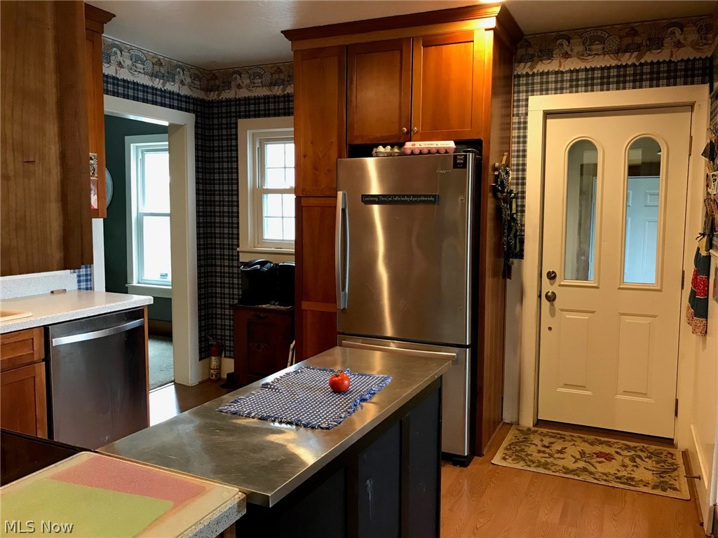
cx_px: 359
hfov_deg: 63.4
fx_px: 581
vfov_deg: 49.7
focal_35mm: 28
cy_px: 269
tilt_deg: -6.0
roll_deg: -1.2
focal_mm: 3.99
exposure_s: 1/15
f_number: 1.8
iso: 64
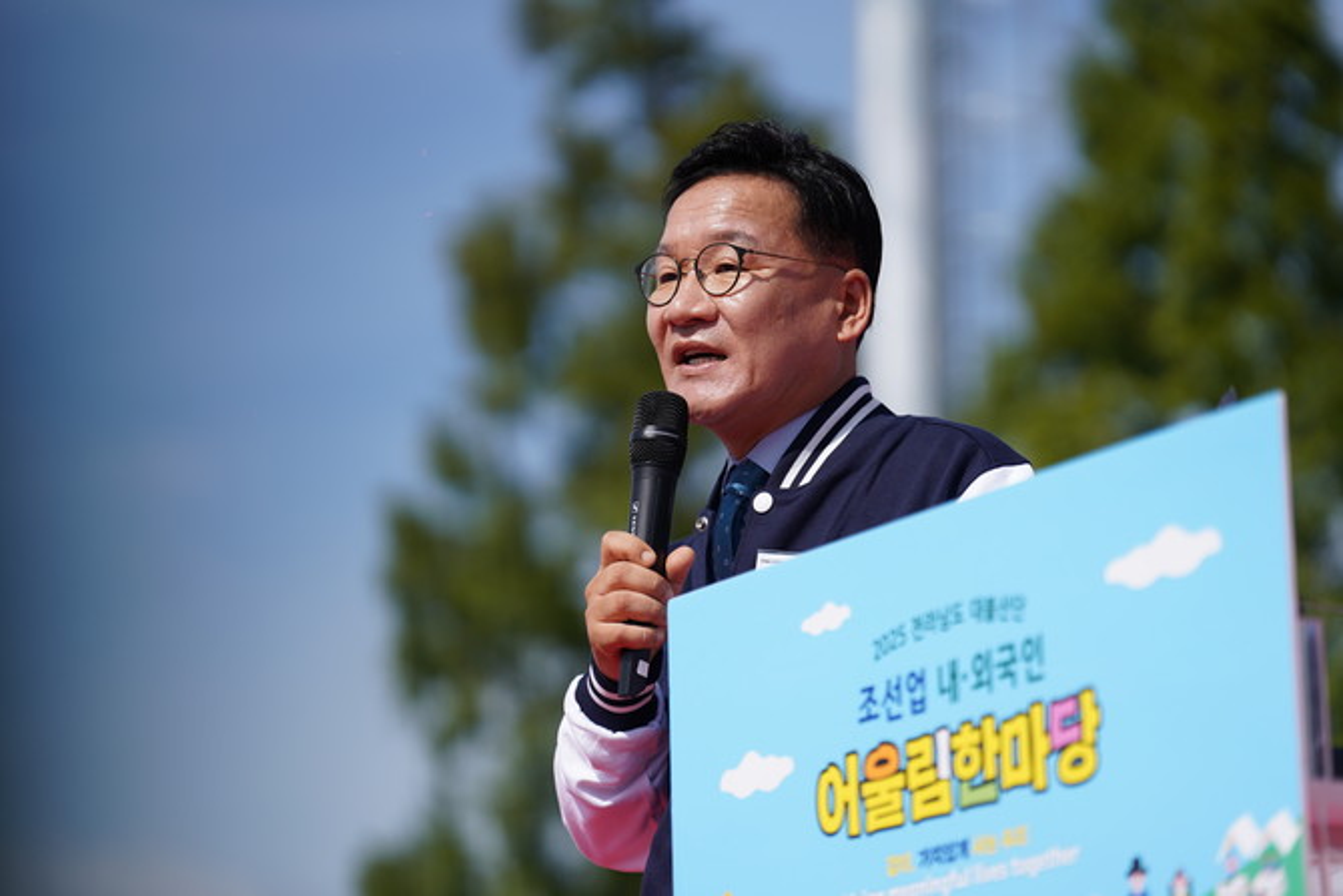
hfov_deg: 14.2
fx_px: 5410
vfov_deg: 9.5
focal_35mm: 145
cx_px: 672
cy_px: 448
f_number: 2.8
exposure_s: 1/2500
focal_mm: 145
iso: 100
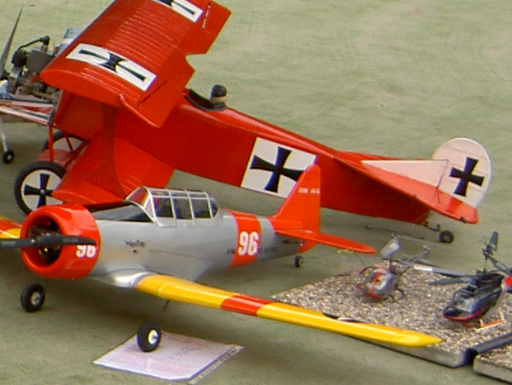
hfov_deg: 13.3
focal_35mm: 139
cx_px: -287
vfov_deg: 10.7
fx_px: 2056
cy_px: 150
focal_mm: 6.3
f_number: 3
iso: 50
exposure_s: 1/200
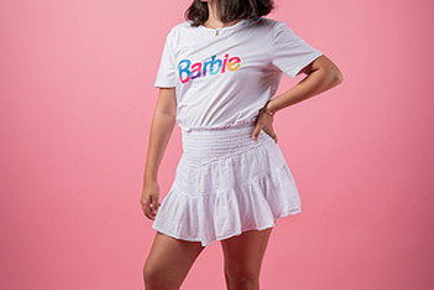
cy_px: 133
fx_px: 711
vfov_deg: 23.0
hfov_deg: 33.9
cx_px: 218
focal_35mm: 59
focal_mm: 39
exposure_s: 1/200
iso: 250
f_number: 8
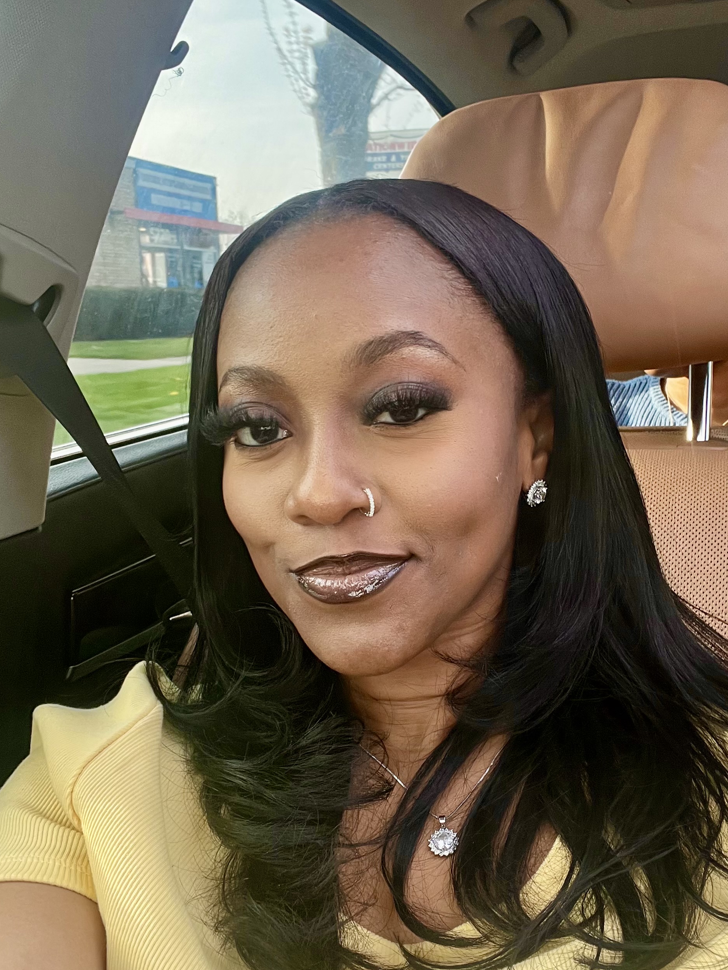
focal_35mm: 37
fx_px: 1038
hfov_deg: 38.6
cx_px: 425
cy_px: 536
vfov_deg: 50.1
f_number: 2.2
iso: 100
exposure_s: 1/67
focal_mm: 2.71
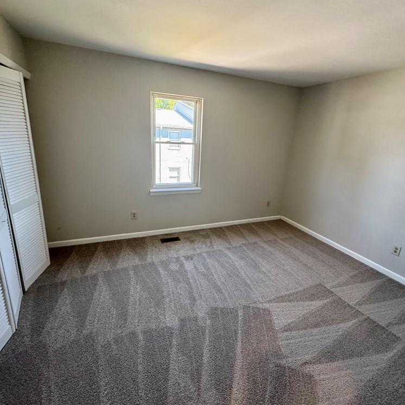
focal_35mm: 17
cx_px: 208
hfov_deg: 83.9
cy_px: 197
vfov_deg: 83.9
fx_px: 225
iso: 250
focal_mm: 2.22
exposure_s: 1/120
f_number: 2.2
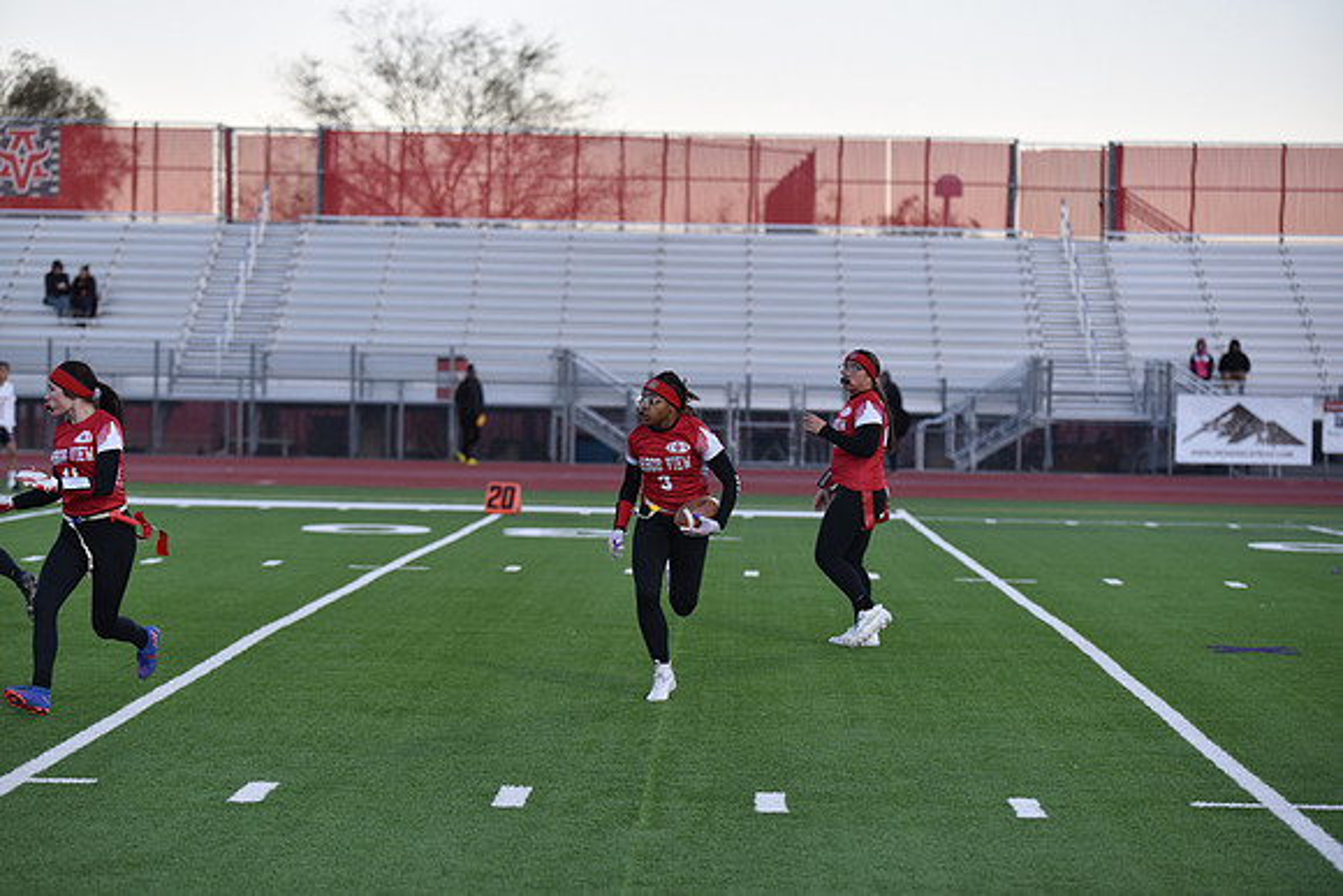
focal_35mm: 112
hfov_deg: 18.3
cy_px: 448
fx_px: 4179
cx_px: 672
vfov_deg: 12.2
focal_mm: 112
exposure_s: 1/800
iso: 450
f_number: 2.8
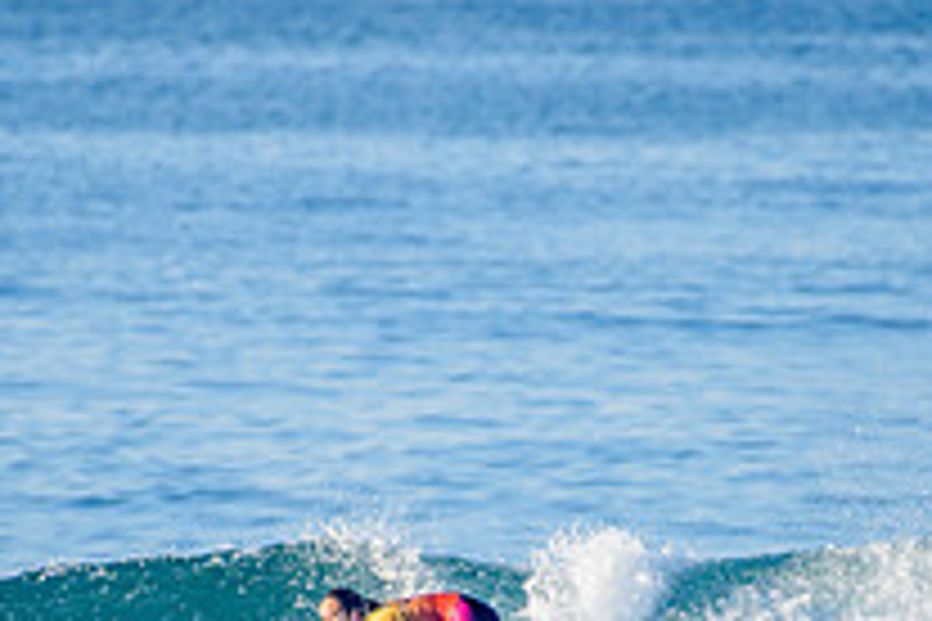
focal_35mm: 1402
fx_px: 36293
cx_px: 423
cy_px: 740
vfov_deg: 1.0
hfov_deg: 1.5
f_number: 5.6
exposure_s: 1/1600
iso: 360
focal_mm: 500
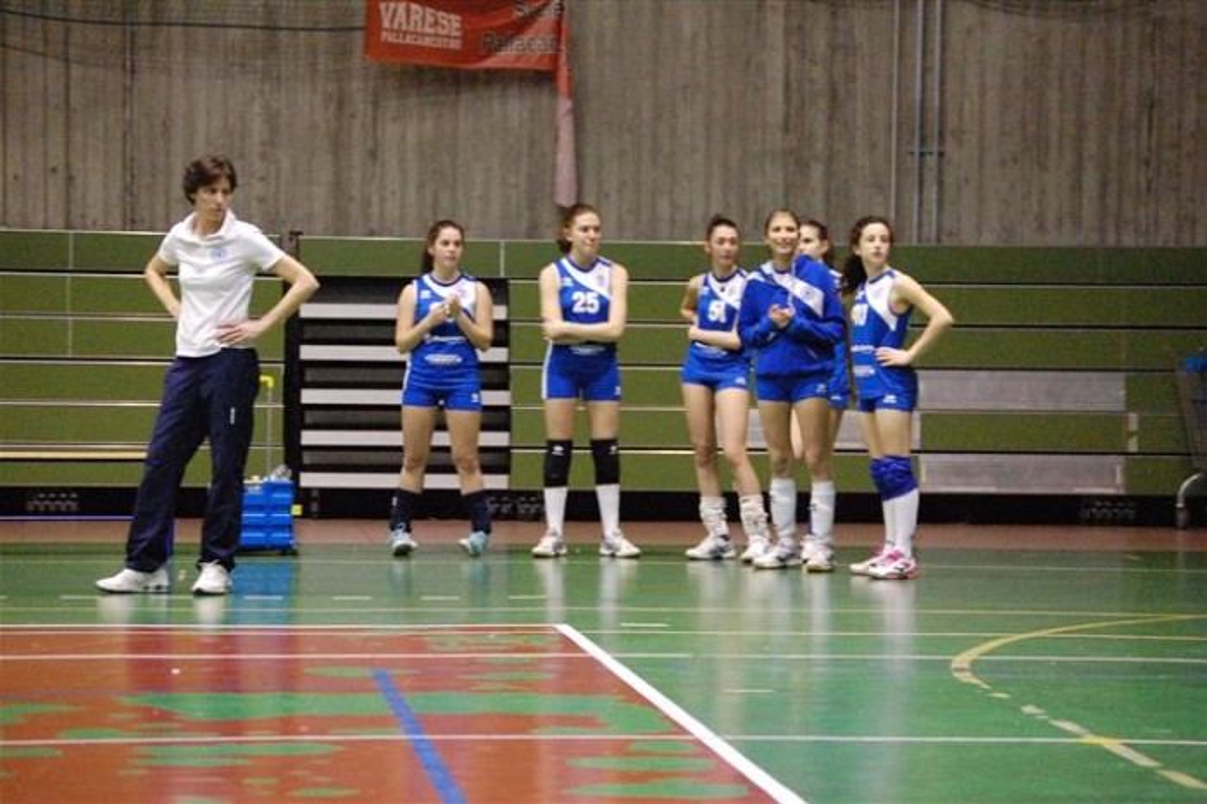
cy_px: 402
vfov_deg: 11.4
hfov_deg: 17.1
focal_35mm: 120
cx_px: 604
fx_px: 4021
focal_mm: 80
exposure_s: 1/30
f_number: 4.5
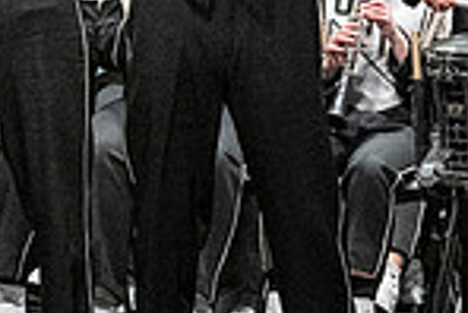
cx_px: -342
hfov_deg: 2.4
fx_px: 11061
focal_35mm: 850
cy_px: -63
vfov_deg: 1.6
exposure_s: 1/500
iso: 4000
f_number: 4
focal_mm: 145
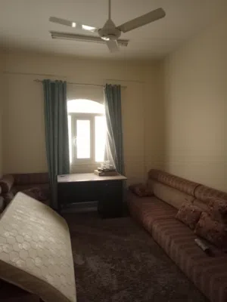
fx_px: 245
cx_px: 114
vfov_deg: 63.4
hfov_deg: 49.7
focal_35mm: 28
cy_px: 151
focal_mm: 3.46
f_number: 2.2
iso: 1160
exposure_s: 1/33.3
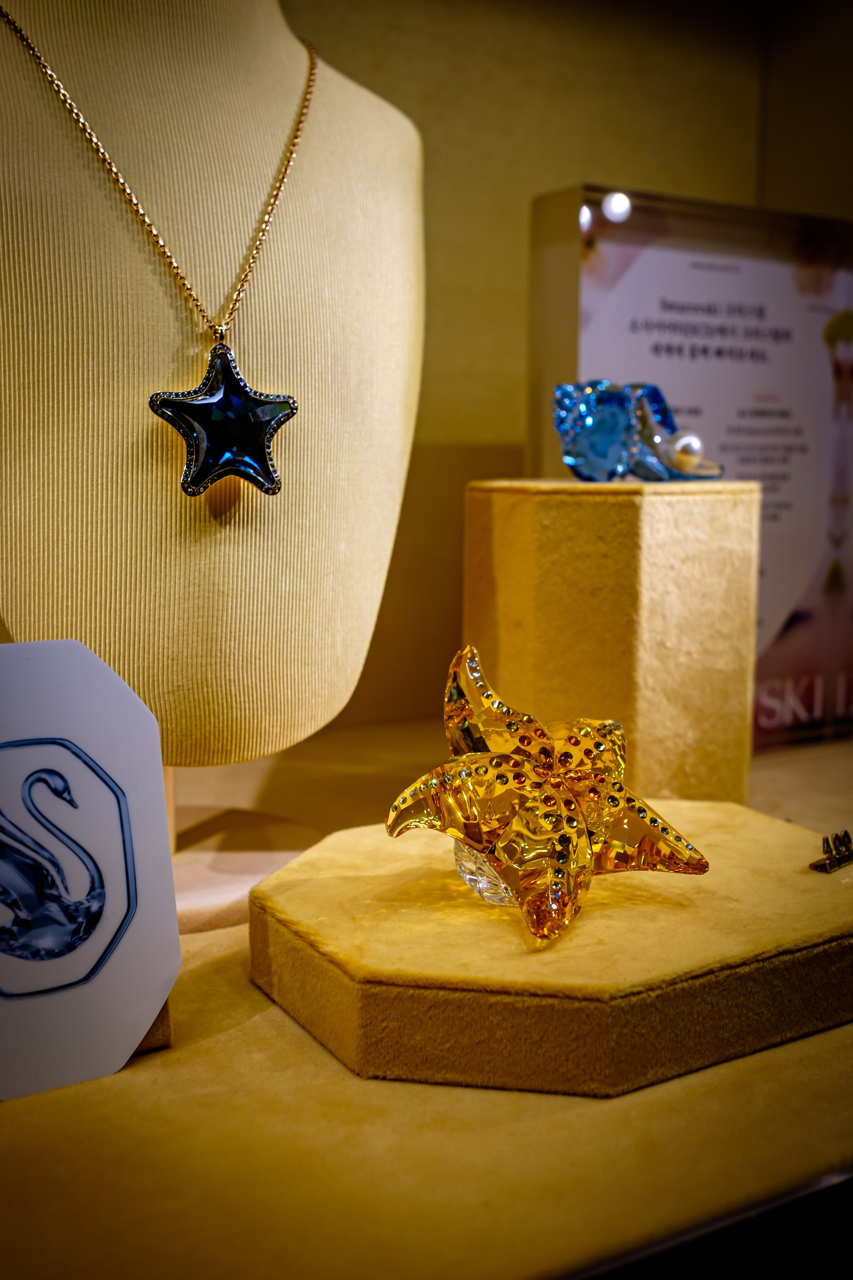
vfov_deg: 54.4
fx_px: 1244
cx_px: 426
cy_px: 640
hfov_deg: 37.9
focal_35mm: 35
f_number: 5.6
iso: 200
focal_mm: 23
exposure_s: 1/180
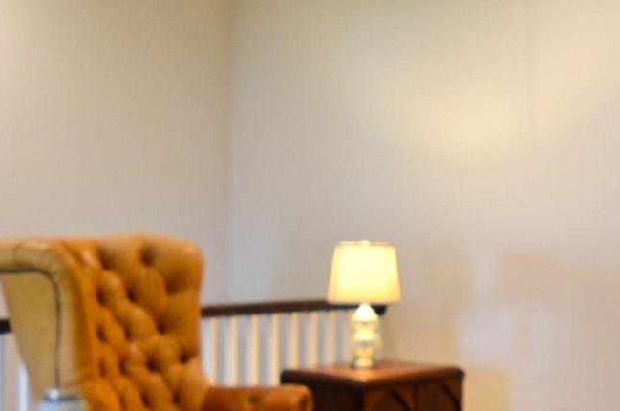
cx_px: 308
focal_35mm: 71
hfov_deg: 28.5
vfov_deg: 18.7
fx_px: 1220
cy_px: 393
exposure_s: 1/15
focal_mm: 10
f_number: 3.5
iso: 100
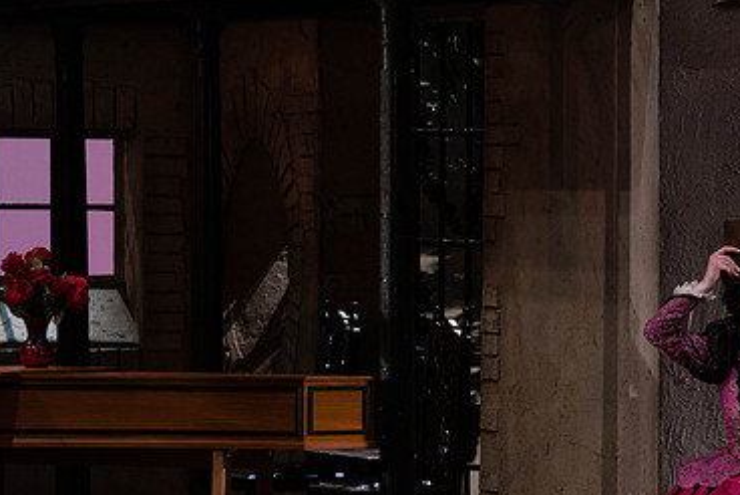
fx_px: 6480
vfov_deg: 4.4
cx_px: 563
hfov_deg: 6.5
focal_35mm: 315
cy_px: 321
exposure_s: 1/250
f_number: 8
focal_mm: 200
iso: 3200
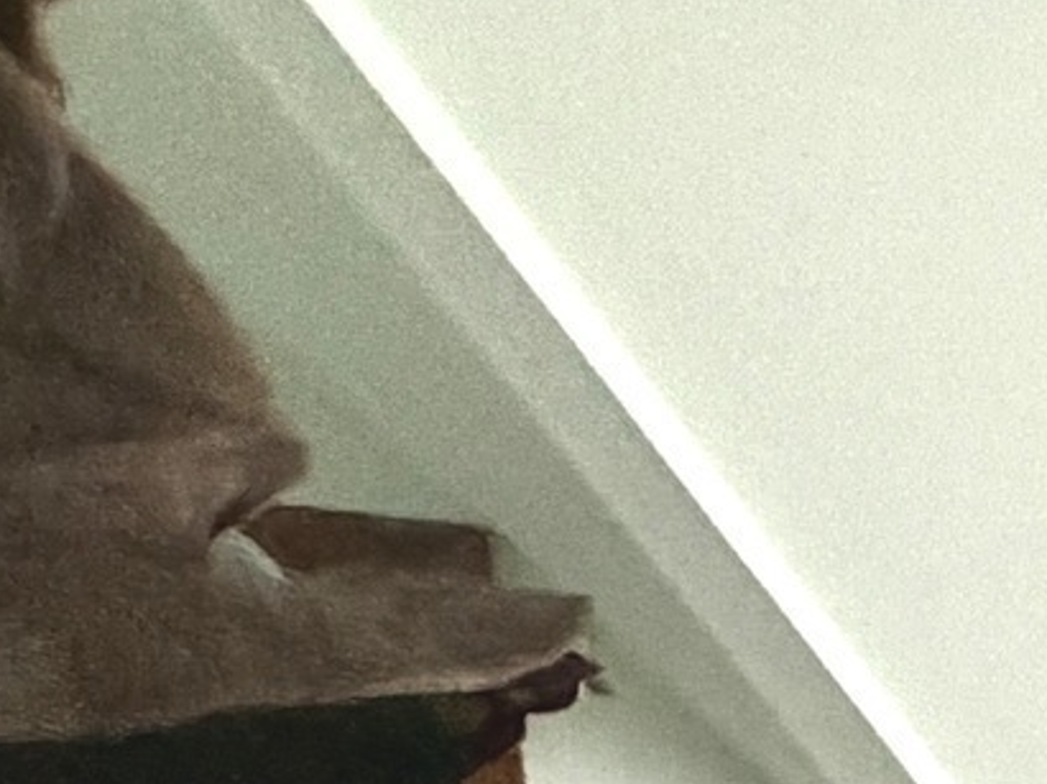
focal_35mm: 105
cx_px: 3644
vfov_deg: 12.3
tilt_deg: -10.7
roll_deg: -0.9
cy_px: 1609
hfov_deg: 9.7
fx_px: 3174
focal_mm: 2.22
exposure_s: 1/60
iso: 400
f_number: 2.2
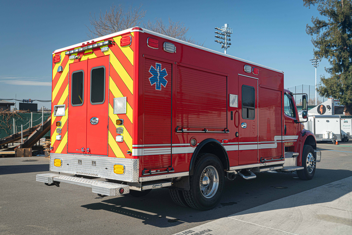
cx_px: 176
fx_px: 332
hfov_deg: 55.8
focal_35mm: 34
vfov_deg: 38.9
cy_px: 118
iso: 500
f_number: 10
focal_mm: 34
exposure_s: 1/200
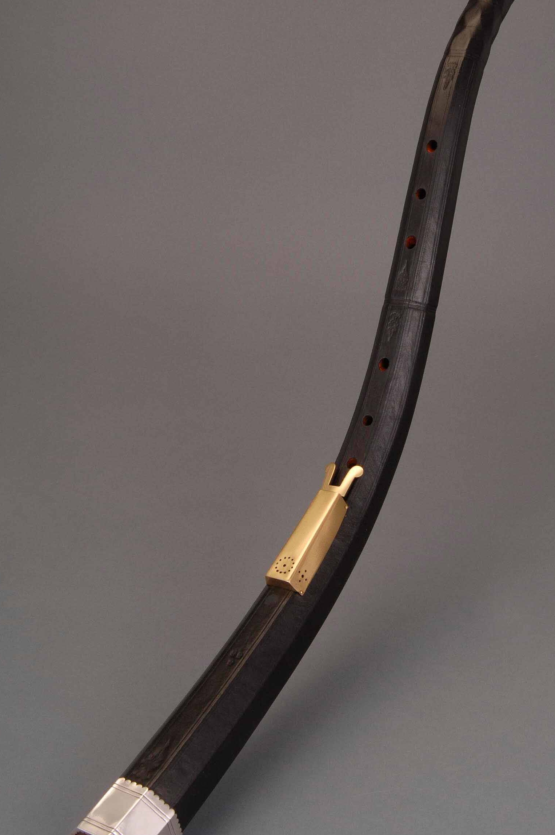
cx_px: 358
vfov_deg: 31.9
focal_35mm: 63
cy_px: 401
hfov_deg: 21.5
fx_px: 1460
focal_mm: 30
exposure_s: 1/125
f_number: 16
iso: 100
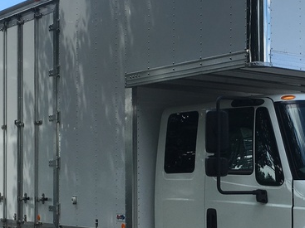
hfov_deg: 23.8
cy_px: 171
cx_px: 236
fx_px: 713
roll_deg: +0.2
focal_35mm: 81
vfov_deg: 18.1
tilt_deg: +2.8
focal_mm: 4.15
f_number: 2.2
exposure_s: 1/801
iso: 25
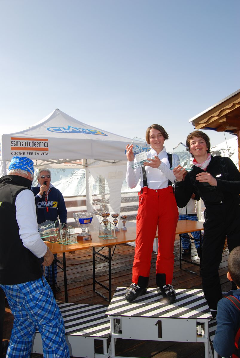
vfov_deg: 67.3
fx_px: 269
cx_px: 120
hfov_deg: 48.0
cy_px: 179
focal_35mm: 27
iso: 100
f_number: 8
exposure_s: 1/200
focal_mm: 18
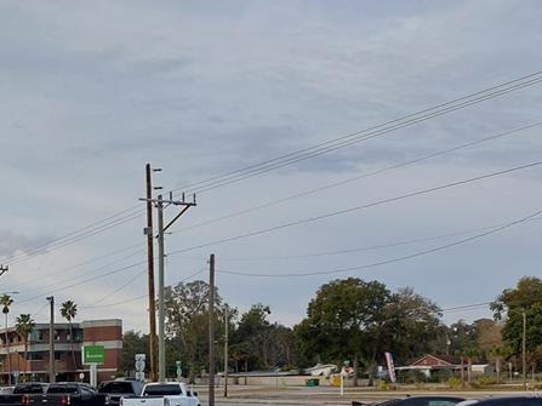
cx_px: -22
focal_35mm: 55
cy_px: 391
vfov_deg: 25.4
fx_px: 861
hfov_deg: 31.8
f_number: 1.8
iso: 25
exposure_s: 1/171
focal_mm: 5.23
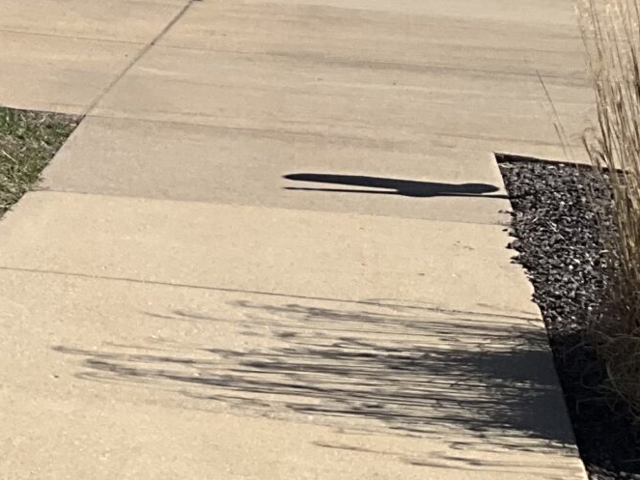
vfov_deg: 12.3
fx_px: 2070
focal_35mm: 112
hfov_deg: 14.8
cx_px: -590
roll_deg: +0.3
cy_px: -346
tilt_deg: +3.4
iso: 25
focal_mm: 3
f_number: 1.8
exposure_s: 1/2538
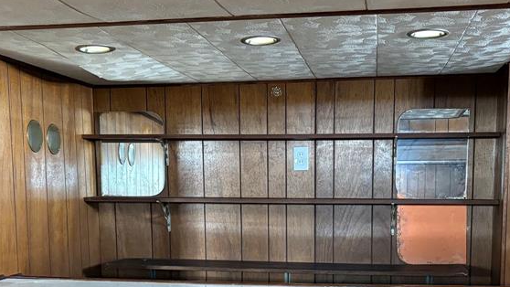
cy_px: 267
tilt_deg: -7.8
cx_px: 273
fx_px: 703
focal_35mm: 52
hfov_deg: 39.8
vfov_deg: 22.4
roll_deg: +0.6
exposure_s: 1/32
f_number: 1.6
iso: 500
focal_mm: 5.96
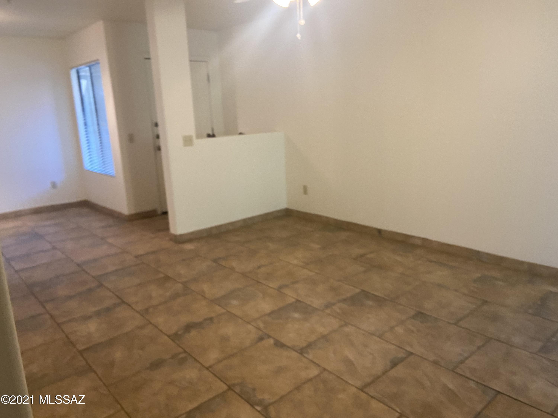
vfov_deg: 53.1
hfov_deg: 67.3
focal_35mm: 26
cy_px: 209
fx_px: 419
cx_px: 279
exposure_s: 1/60
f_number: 1.8
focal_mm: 4.25
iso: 160
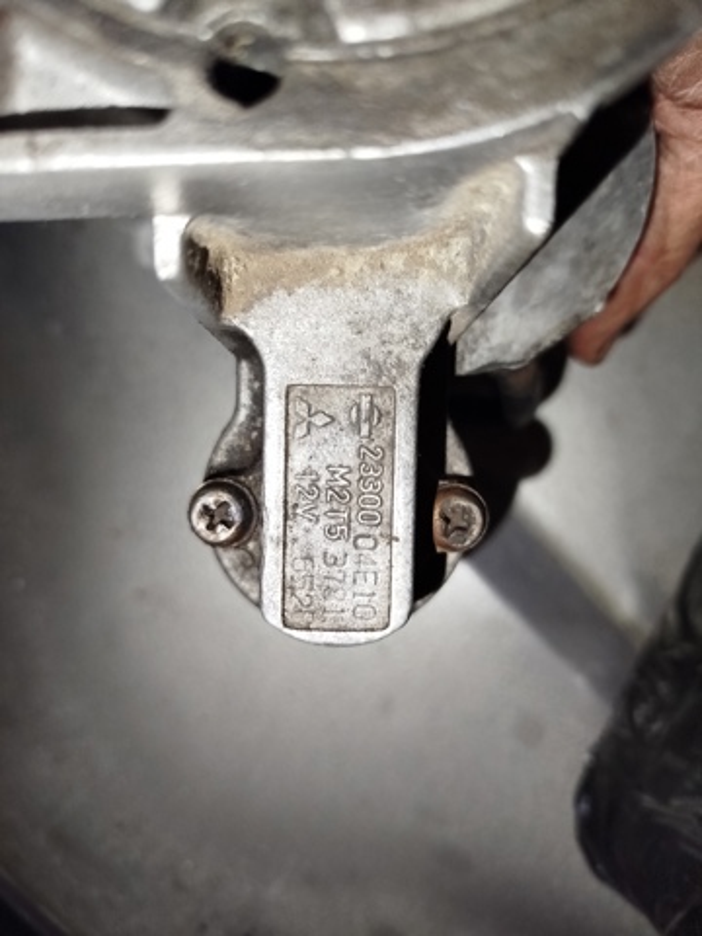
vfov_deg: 71.6
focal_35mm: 24
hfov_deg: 56.8
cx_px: 351
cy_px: 468
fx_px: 649
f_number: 1.7
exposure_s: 1/33
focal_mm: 5.31
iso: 320
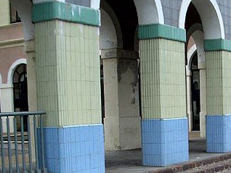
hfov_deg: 24.7
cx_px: 203
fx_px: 514
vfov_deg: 18.8
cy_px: 164
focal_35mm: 77
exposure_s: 1/250
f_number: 2.6
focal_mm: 5.8
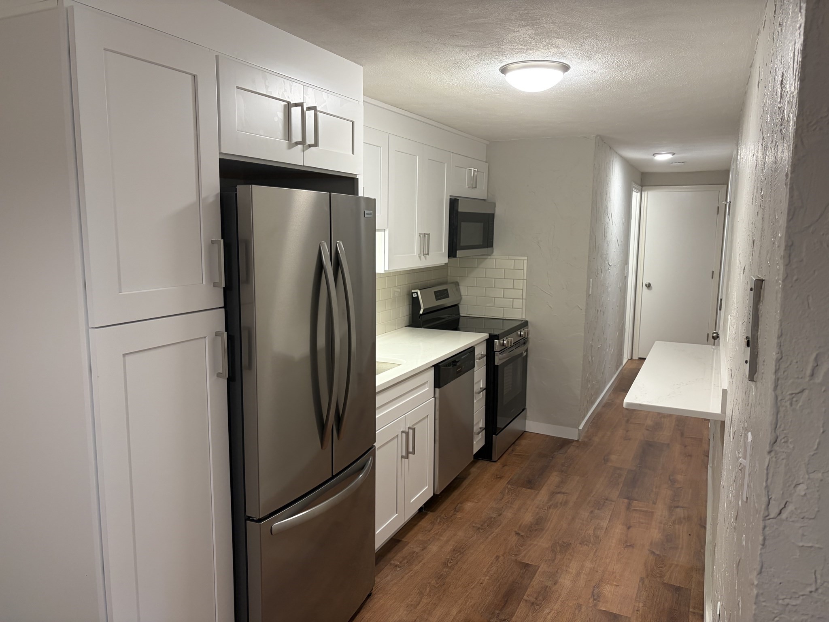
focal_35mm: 26
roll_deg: -1.0
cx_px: 414
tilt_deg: -7.9
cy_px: 311
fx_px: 623
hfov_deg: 67.3
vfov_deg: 53.1
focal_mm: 5.96
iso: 125
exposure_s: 1/60
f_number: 1.6
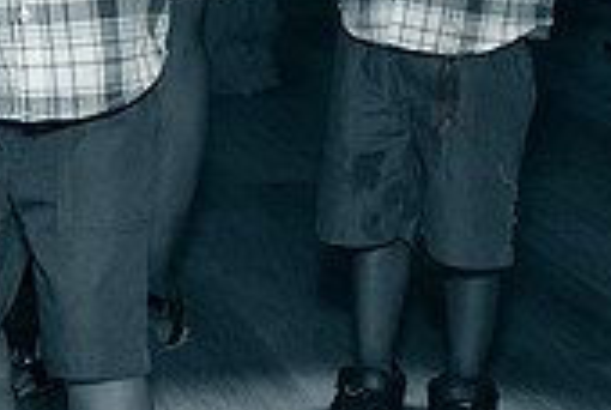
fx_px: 1853
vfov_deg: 12.3
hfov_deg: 18.2
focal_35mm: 109
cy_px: -102
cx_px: -18
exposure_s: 1/200
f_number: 4.5
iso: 4000
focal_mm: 32
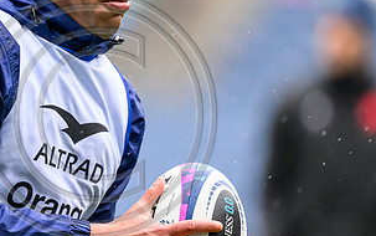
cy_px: 114
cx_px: 20
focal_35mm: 908
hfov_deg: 2.3
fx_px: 9313
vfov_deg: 1.5
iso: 3200
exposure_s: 1/2000
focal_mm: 400
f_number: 2.8
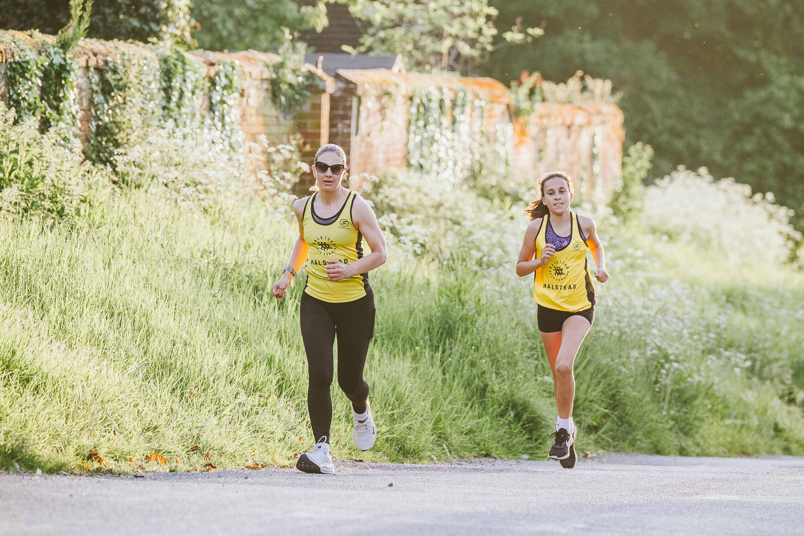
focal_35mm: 300
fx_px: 6700
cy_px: 268
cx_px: 402
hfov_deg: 6.9
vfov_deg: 4.6
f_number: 3.5
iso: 500
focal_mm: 200
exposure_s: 1/1250
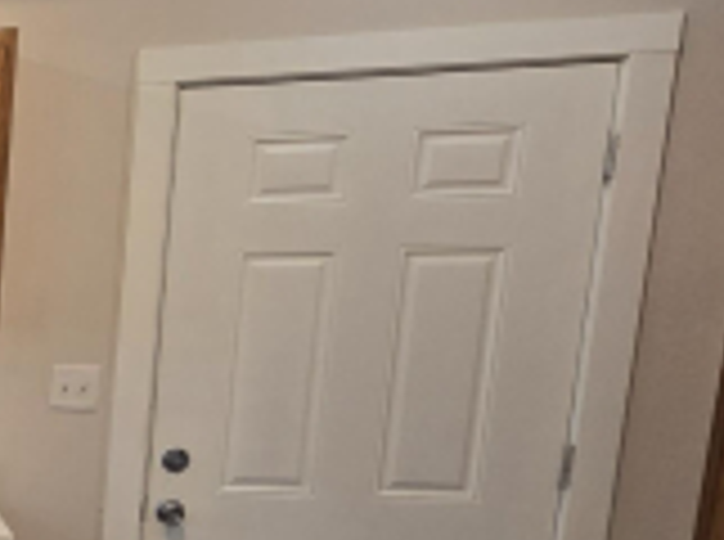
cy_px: 513
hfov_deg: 21.7
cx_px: -591
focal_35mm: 54
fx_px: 1127
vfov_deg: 25.8
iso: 160
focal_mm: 2.2
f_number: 2.2
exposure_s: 1/60
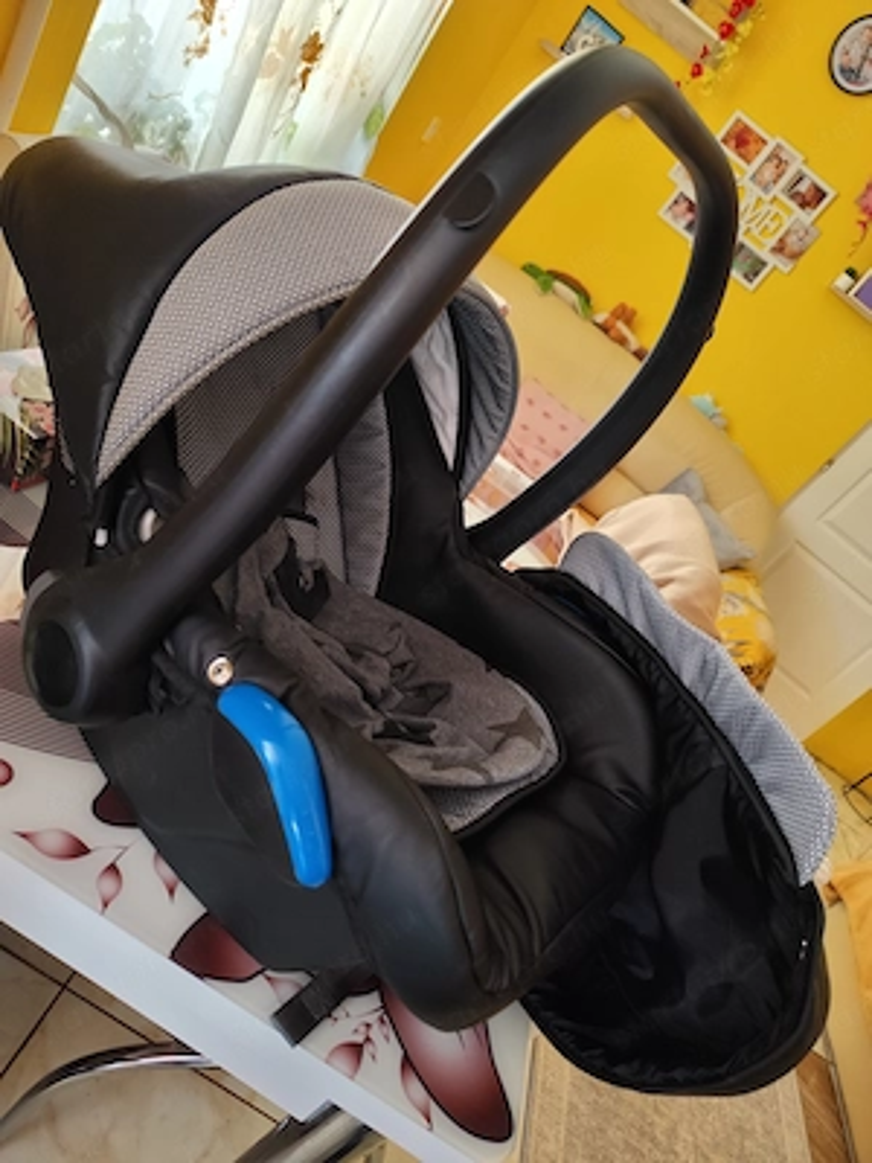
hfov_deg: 58.9
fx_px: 773
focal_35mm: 23
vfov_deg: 73.9
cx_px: 436
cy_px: 582
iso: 500
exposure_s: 1/25
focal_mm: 6.14
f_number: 1.65
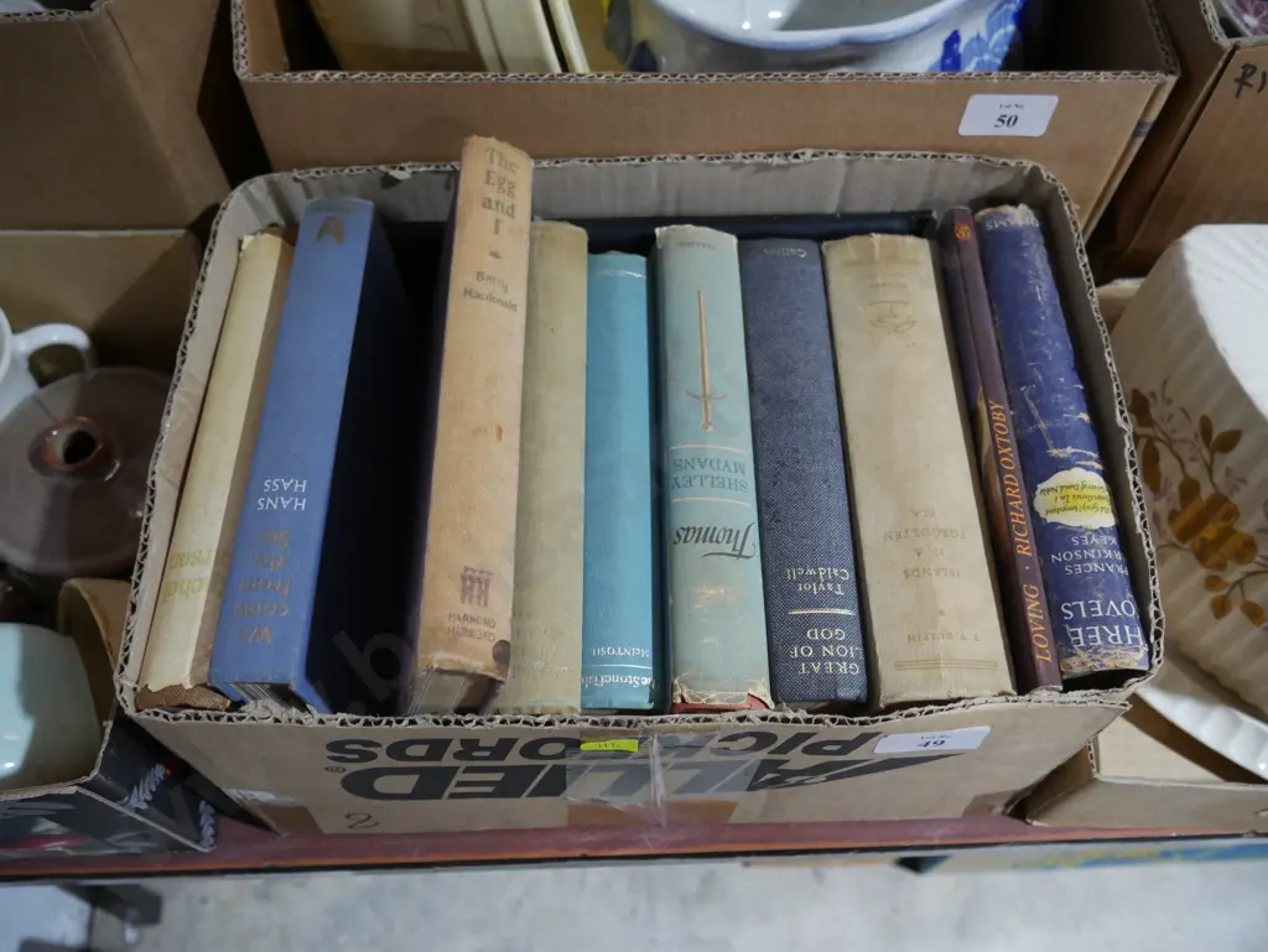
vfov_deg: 49.8
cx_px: 634
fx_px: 1026
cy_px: 476
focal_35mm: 28
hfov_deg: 63.4
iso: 800
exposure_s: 1/60
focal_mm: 14
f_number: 3.5
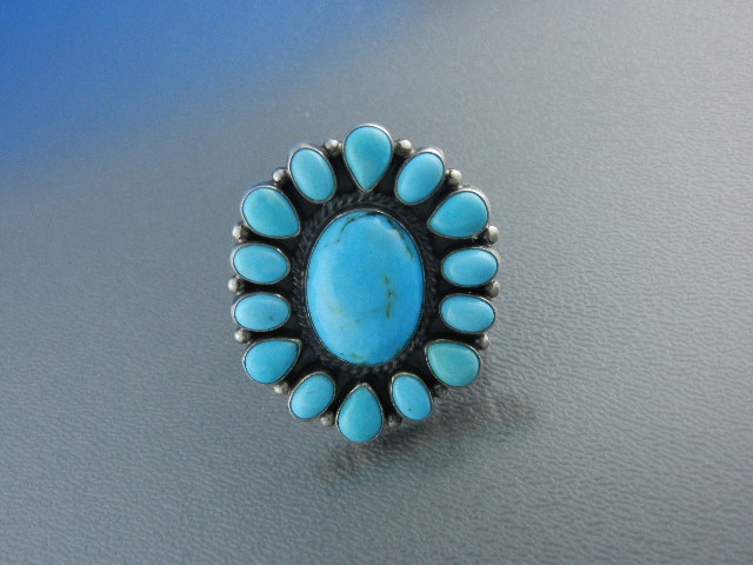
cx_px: 376
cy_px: 282
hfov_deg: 42.1
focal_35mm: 45
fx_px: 979
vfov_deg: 32.2
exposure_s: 1/27
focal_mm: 8.1
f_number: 3.8
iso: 400
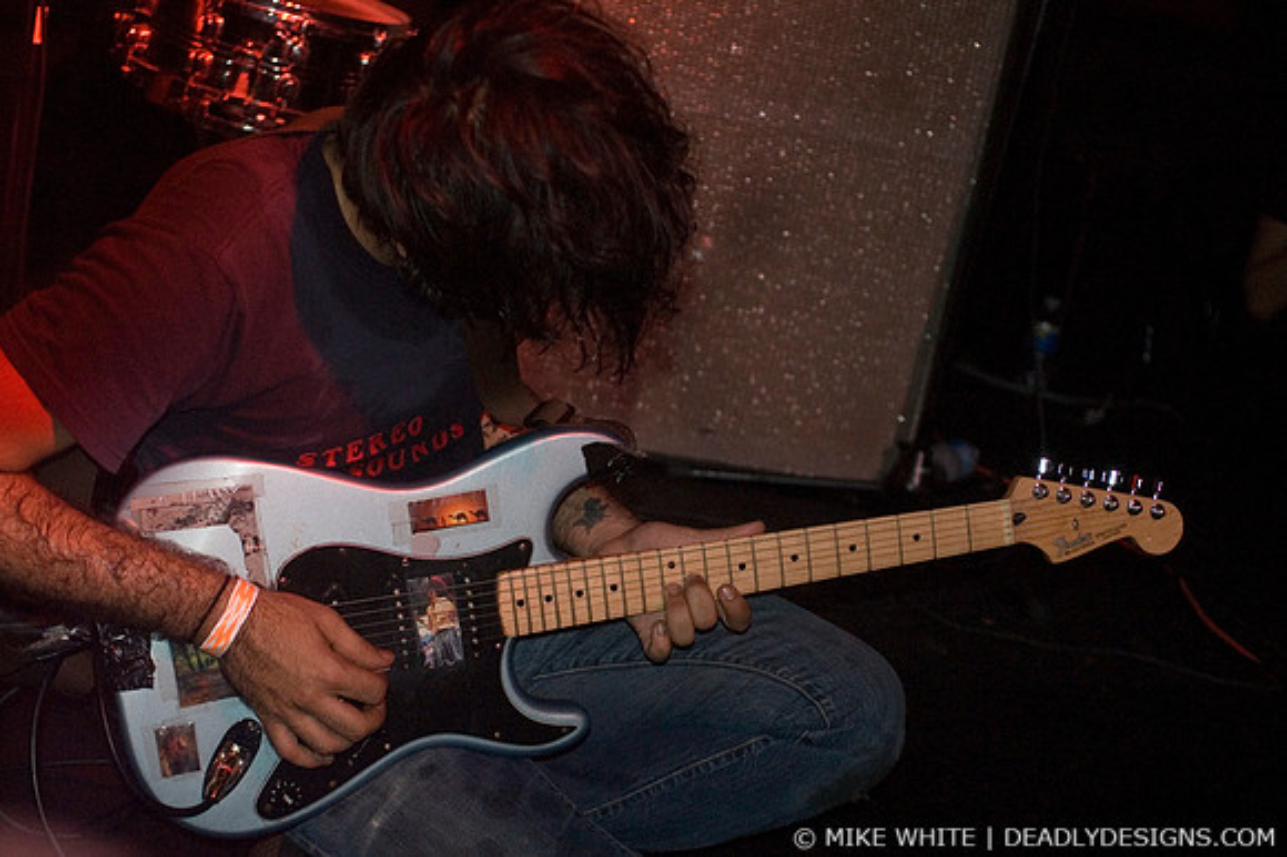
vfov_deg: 22.6
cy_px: 428
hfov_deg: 33.4
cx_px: 644
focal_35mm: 60
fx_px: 2144
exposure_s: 1/50
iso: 1600
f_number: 2.8
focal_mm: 40
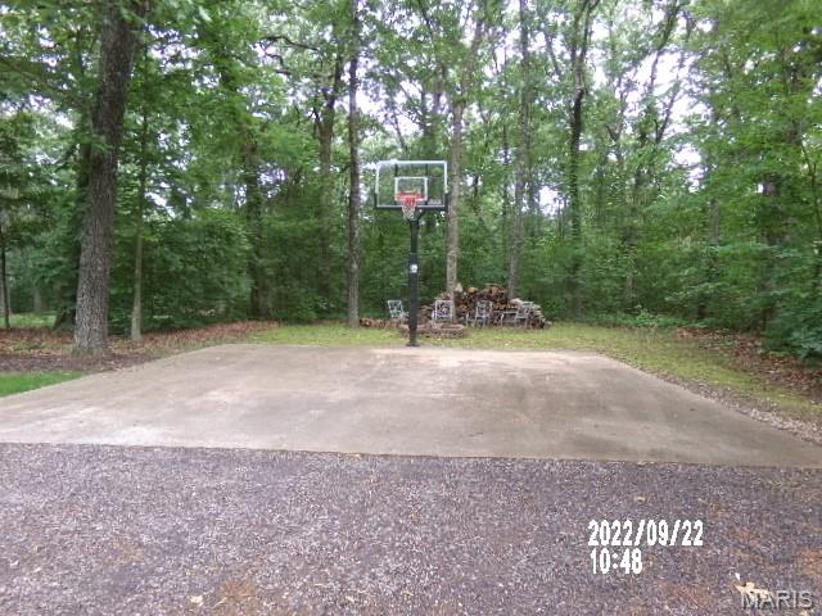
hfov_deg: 71.6
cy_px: 308
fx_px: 570
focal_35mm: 24
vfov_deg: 56.8
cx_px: 411
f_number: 3.7
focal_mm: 4.3
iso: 112
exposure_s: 1/34
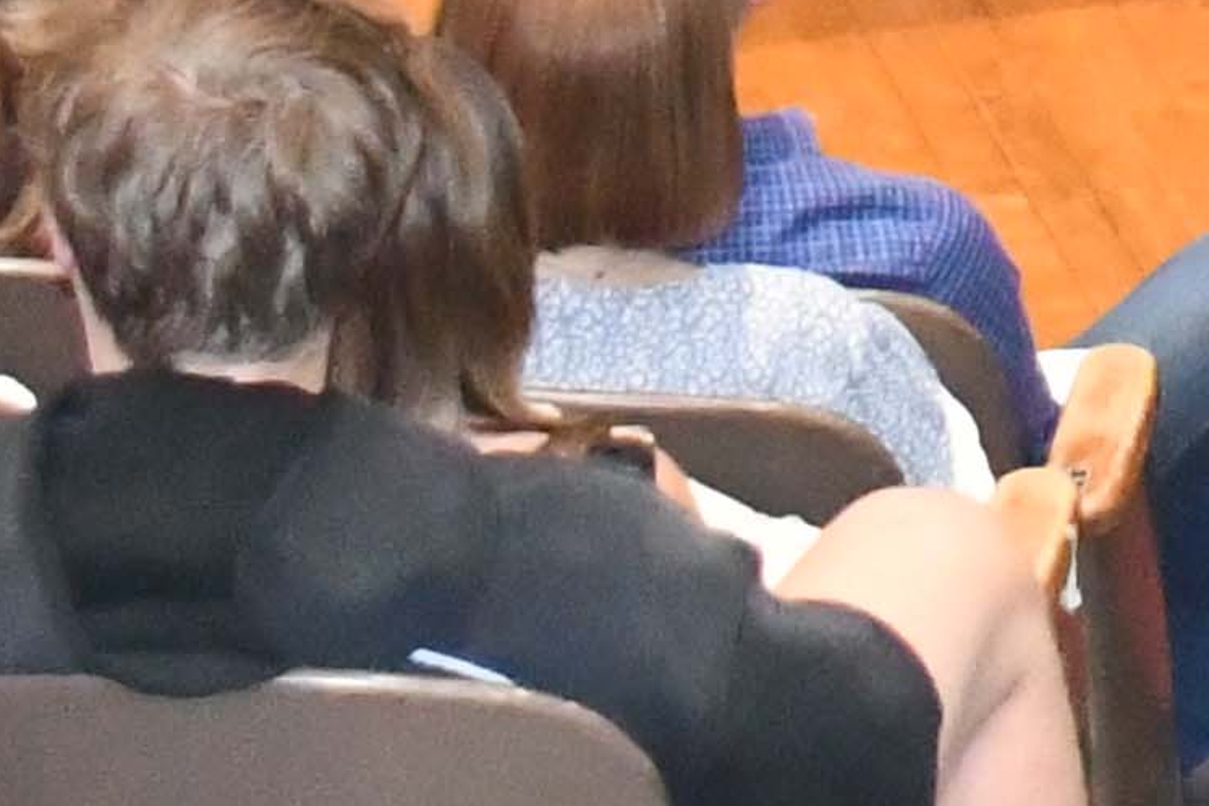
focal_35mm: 447
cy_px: -1936
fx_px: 15011
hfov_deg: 4.4
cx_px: 3591
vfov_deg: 3.0
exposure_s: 1/80
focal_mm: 40
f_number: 9
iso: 8000
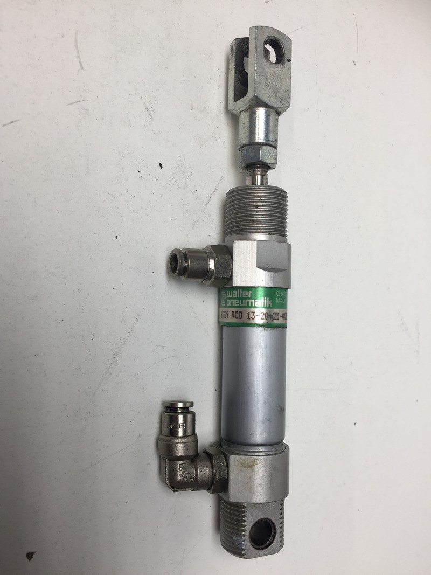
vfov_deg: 61.7
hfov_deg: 48.2
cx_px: 216
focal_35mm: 29
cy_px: 288
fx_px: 482
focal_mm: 4.15
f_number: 2.2
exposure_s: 1/118
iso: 32
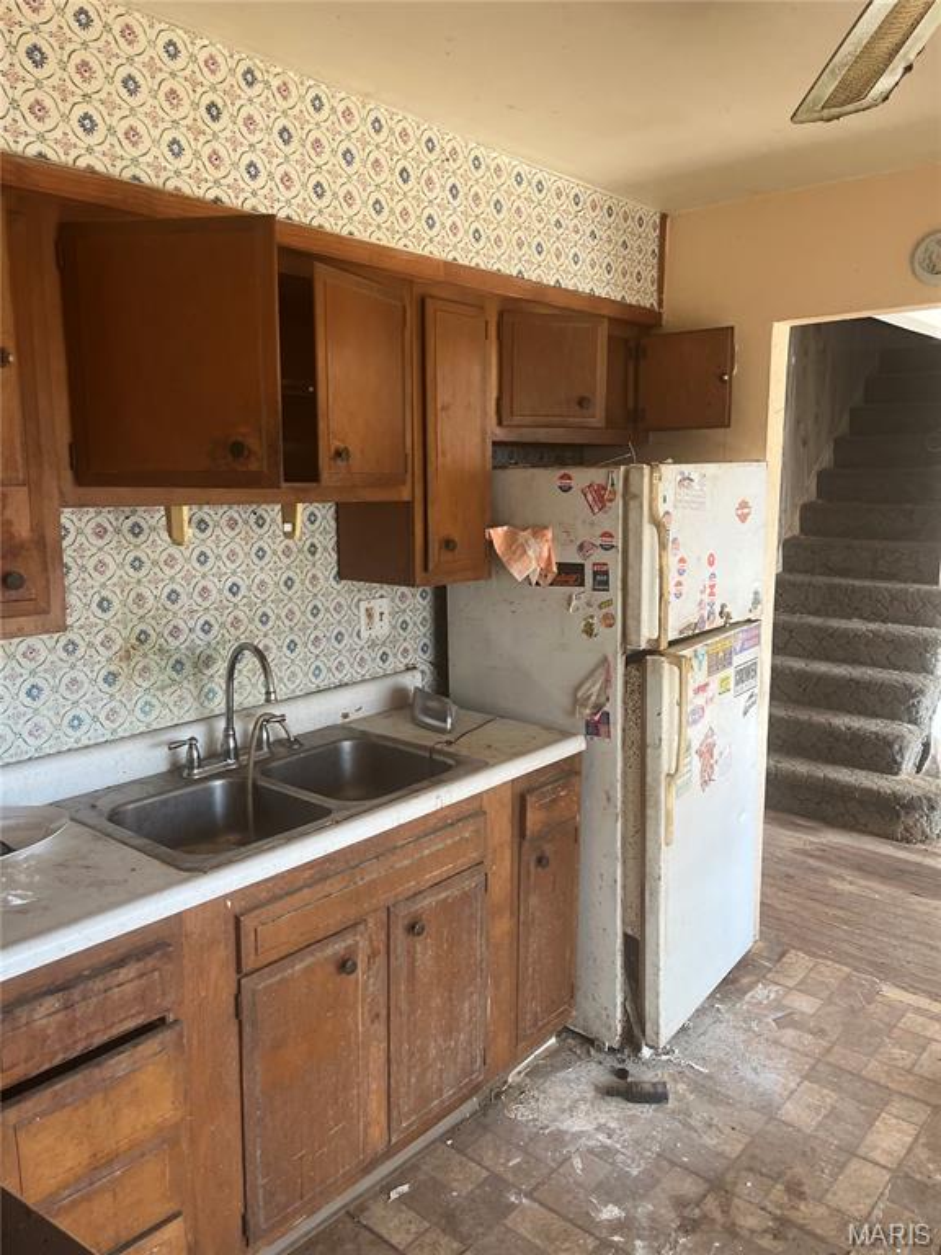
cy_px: 628
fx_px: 942
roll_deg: +0.7
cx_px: 470
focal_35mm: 26
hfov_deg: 53.1
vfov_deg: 67.3
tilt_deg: -8.5
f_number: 1.6
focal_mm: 5.1
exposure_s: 1/105
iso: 125
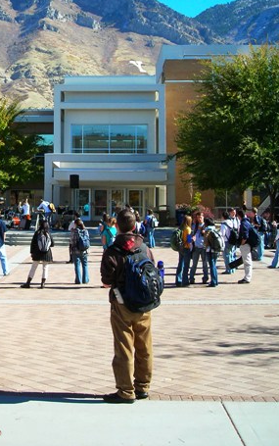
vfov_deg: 34.3
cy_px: 154
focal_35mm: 59
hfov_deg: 21.7
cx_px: 47
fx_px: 717
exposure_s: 1/413
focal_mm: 6.3
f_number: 3.2
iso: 50
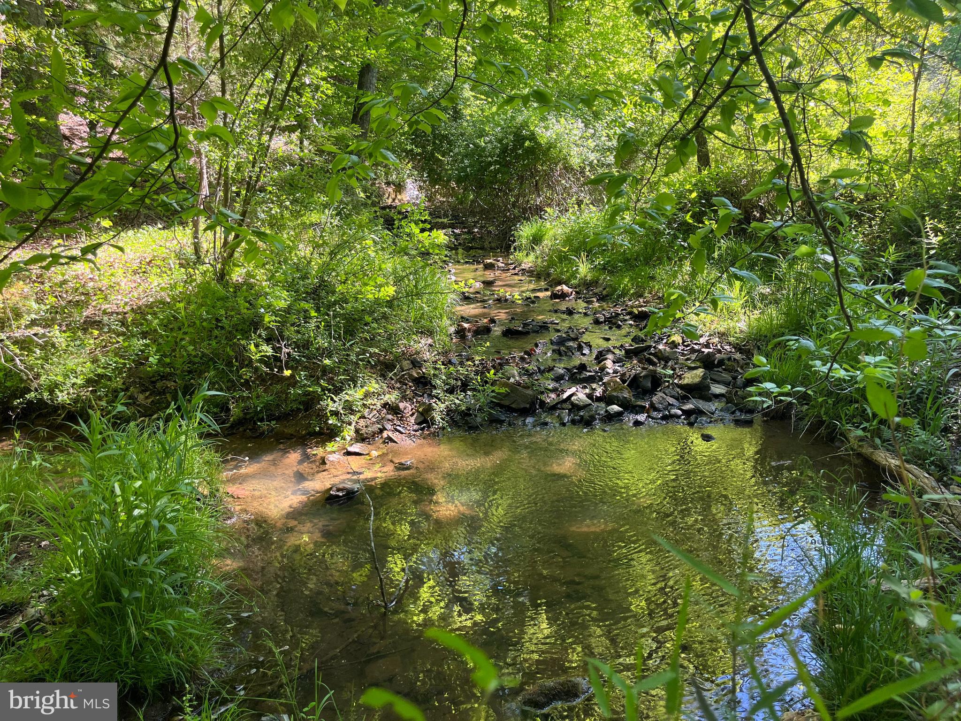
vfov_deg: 53.1
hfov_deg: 67.3
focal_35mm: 26
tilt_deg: -14.2
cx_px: 480
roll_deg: +1.9
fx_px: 722
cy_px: 360
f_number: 1.6
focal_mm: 5.1
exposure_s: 1/294
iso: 50
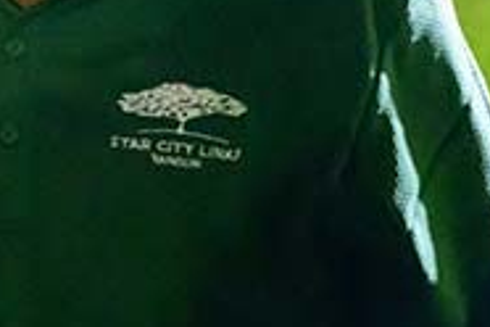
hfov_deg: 11.9
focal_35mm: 160
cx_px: -361
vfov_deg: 8.5
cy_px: -37
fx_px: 2178
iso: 20000
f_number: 4.5
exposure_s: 1/250
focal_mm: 31
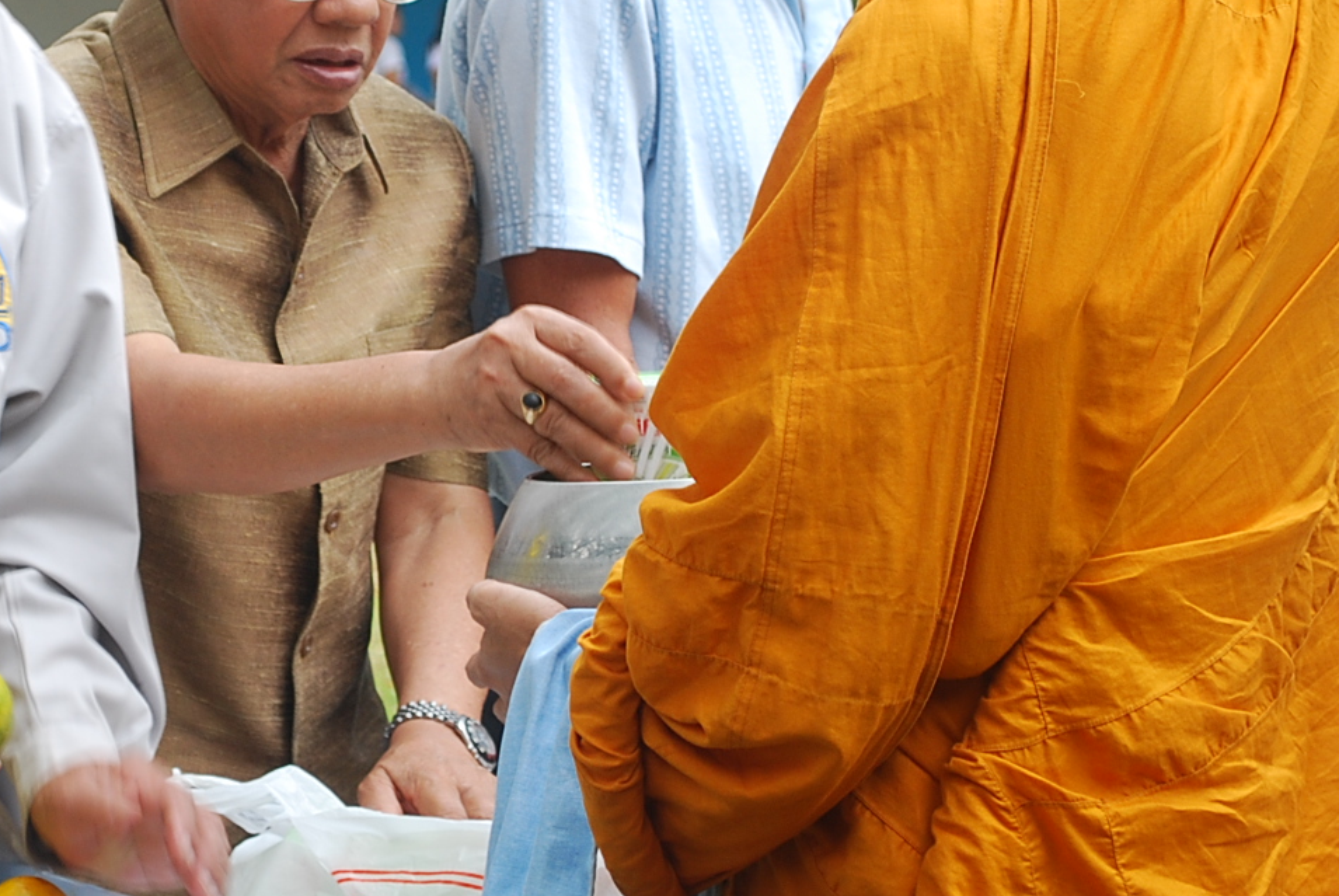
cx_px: 203
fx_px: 5659
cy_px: 341
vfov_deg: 9.0
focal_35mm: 152
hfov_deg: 13.4
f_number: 5.6
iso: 200
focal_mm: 50
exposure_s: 1/40
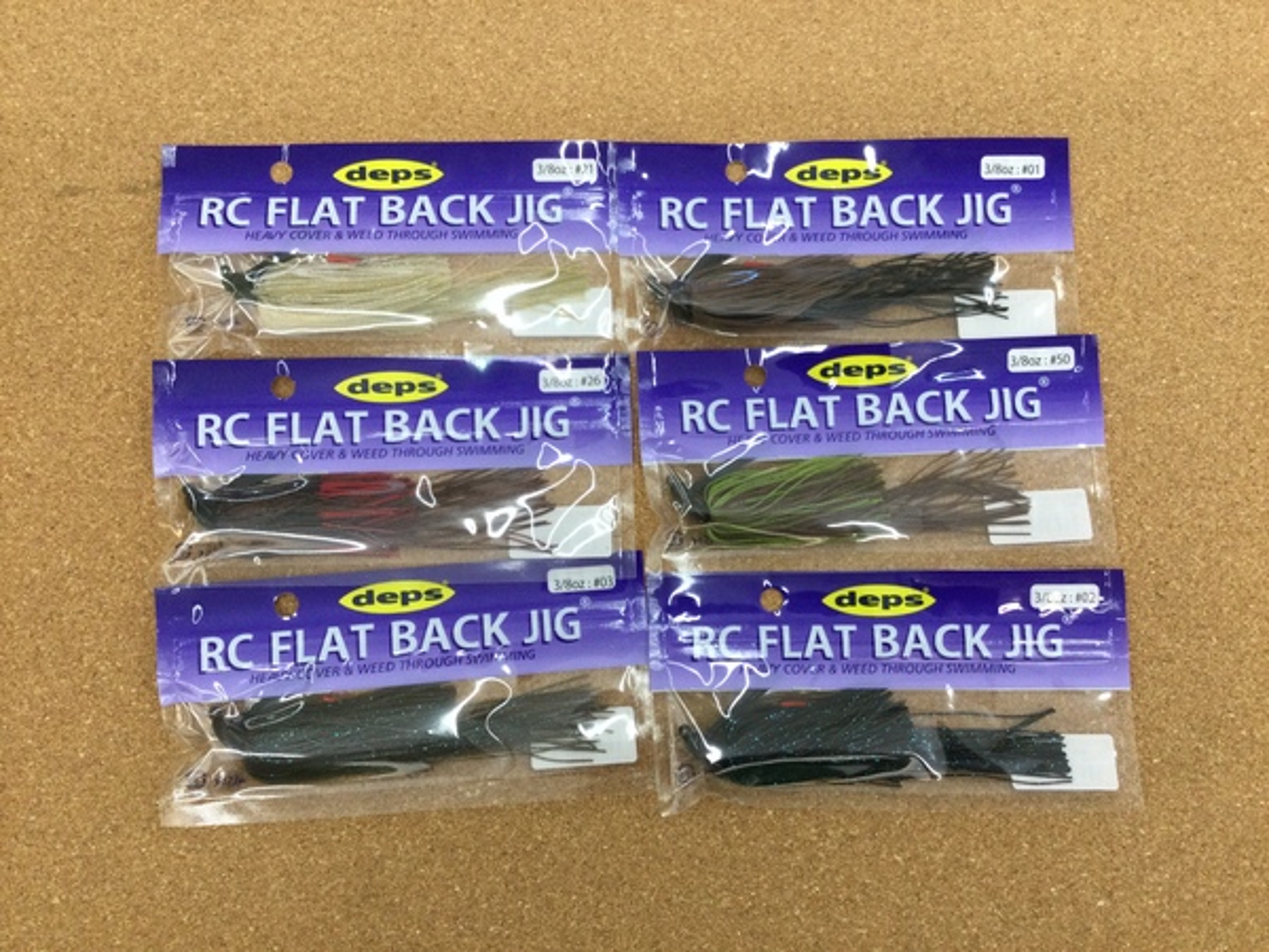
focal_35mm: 31
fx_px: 1136
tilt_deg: -82.5
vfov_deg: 45.4
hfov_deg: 58.4
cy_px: 476
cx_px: 634
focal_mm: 3.3
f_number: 2.4
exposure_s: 1/30
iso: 32
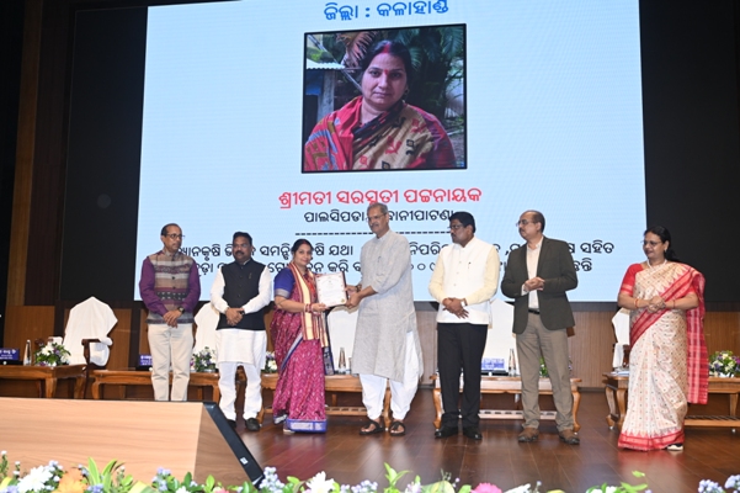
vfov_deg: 37.8
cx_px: 370
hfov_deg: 54.5
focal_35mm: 35
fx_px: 719
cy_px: 246
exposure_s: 1/200
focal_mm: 35
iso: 500
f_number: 4.5
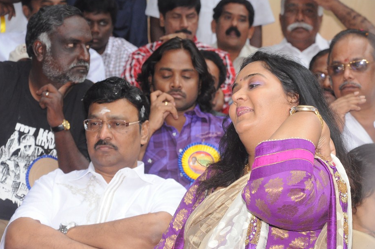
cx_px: 193
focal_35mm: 176
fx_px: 1826
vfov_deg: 7.8
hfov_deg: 11.7
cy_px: 133
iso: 1250
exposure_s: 1/125
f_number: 11
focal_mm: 105
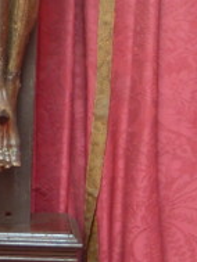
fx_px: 1501
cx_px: 50
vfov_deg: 9.6
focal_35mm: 198
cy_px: -177
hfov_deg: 7.5
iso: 80
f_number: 3.8
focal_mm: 8.5
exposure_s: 5
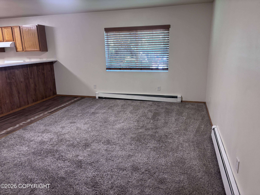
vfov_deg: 53.1
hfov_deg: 67.3
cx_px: 130
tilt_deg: -14.4
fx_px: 195
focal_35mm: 26
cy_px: 98
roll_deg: +0.8
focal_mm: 5.96
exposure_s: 1/60
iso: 200
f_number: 1.6
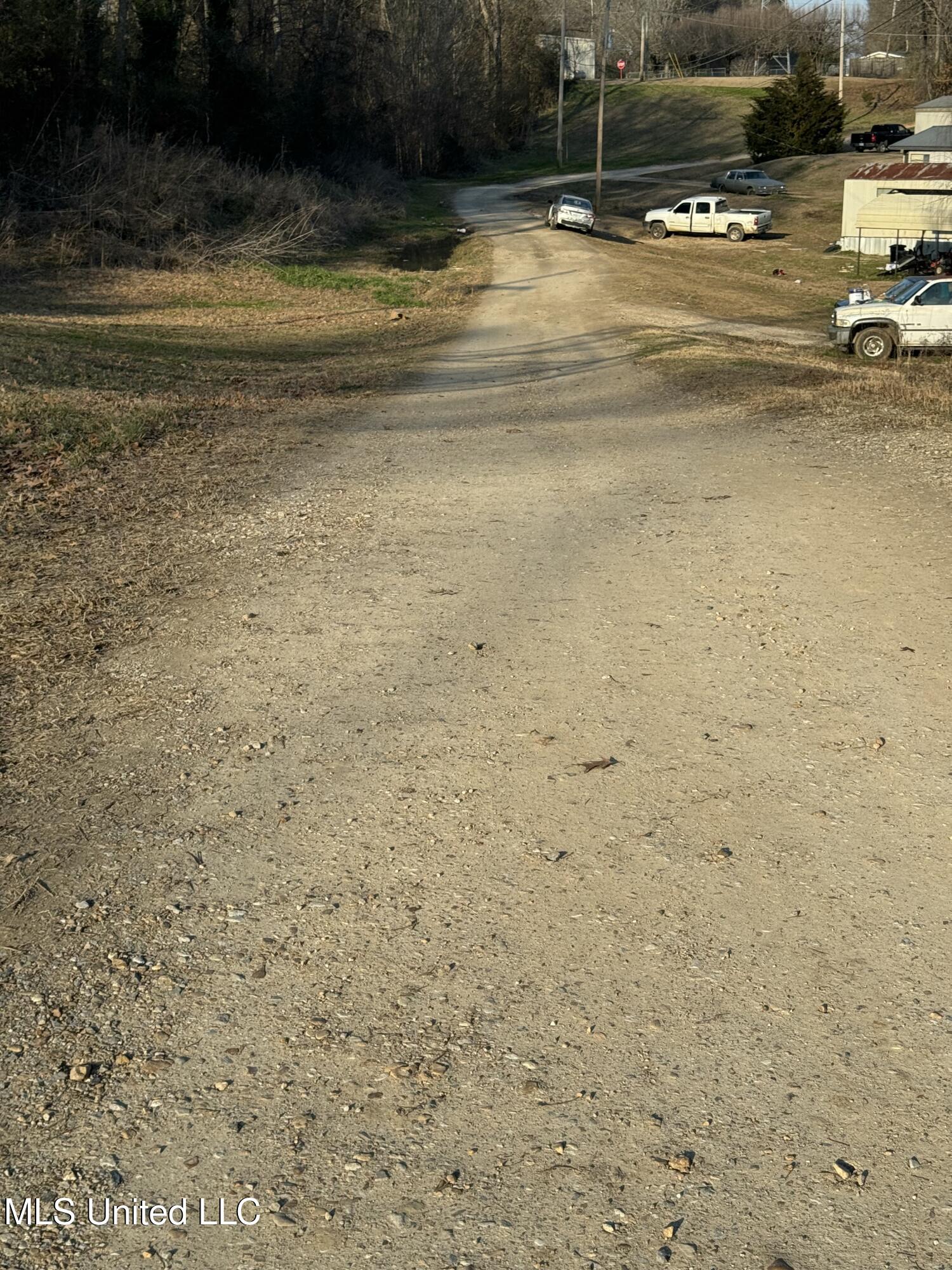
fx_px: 1760
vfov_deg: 39.7
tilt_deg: -16.7
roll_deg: +1.6
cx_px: 476
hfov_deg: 30.3
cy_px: 635
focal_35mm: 48
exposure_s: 1/3610
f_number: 1.78
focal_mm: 6.76
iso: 64
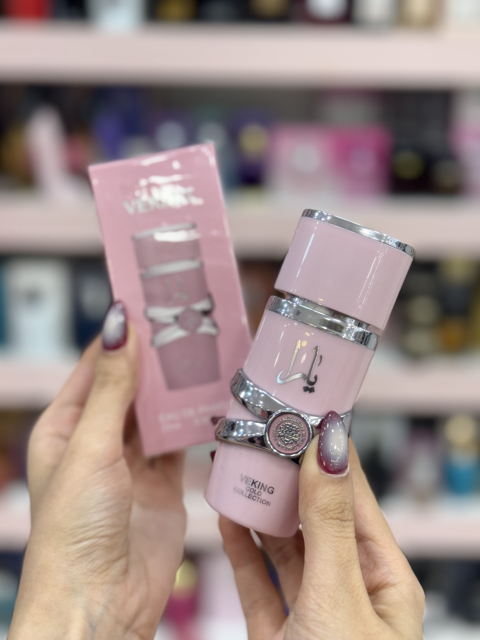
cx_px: 240
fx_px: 887
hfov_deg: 30.3
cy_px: 320
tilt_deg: -14.4
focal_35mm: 48
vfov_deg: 39.7
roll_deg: -0.8
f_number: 1.78
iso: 50
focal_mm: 6.76
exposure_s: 1/100
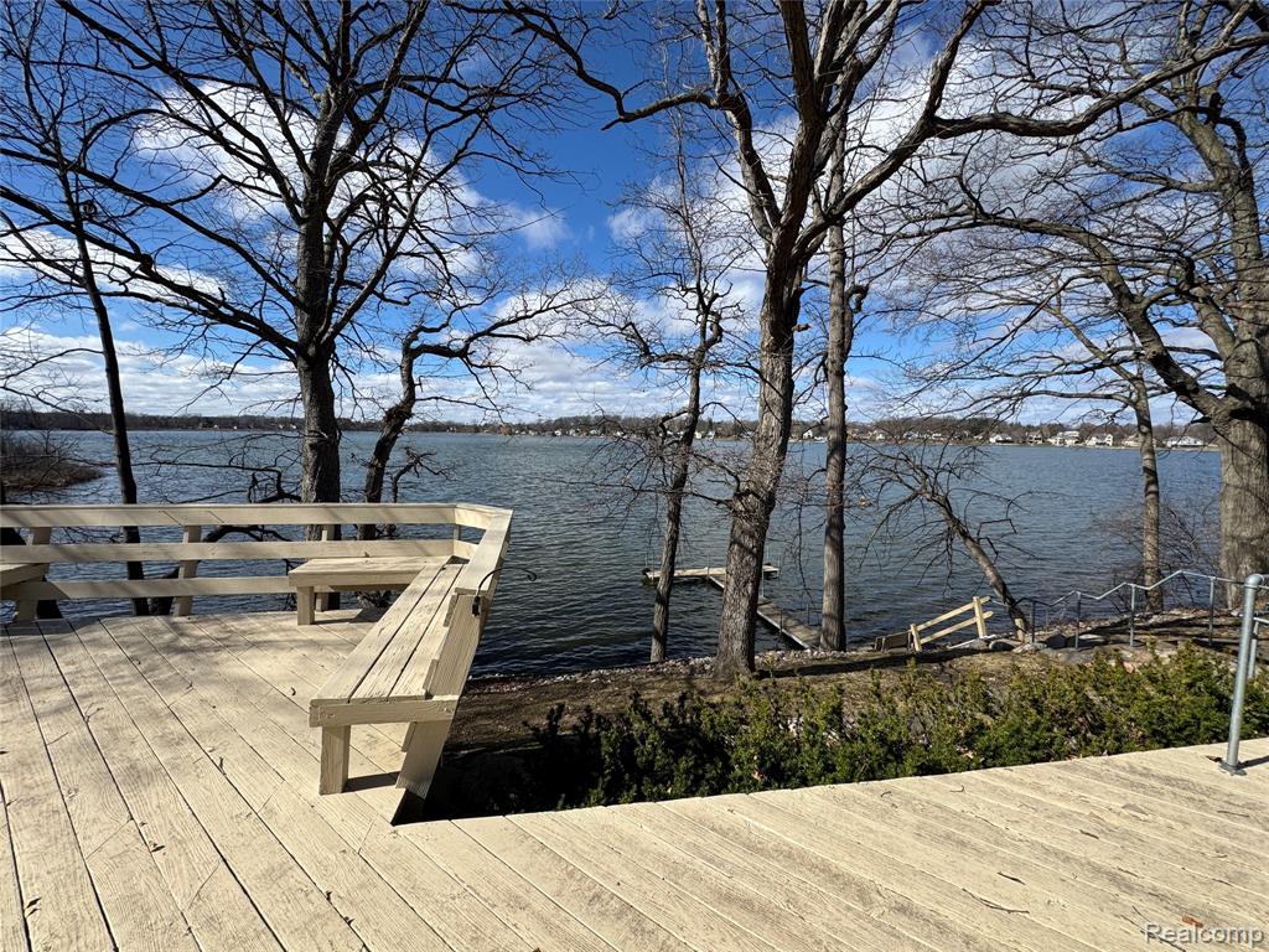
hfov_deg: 102.1
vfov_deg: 85.7
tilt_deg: -4.6
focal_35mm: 14
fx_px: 513
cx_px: 634
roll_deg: -0.7
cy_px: 476
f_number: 2.2
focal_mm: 2.22
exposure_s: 1/1976
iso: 50
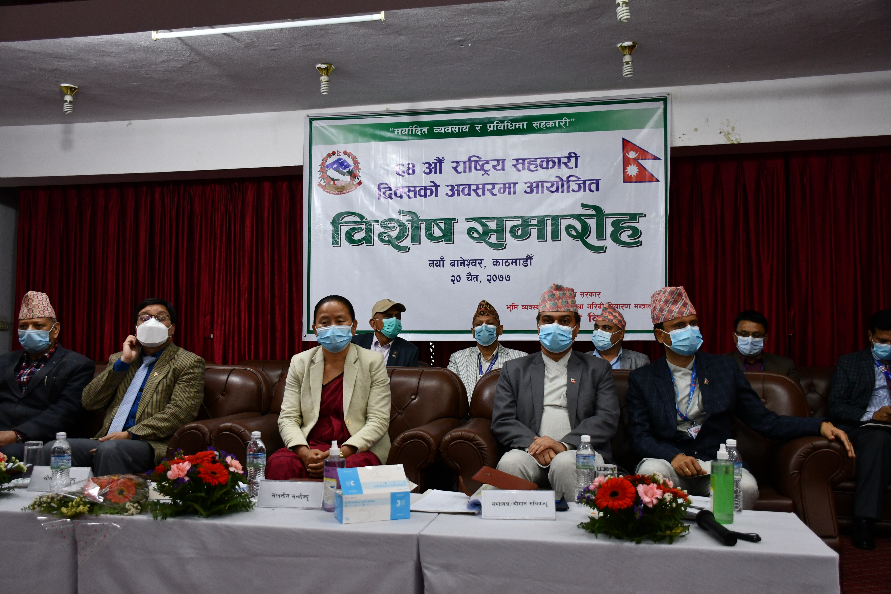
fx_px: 841
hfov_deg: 55.8
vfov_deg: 38.9
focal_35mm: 34
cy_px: 297
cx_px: 446
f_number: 3.8
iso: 1250
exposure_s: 1/125
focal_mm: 23
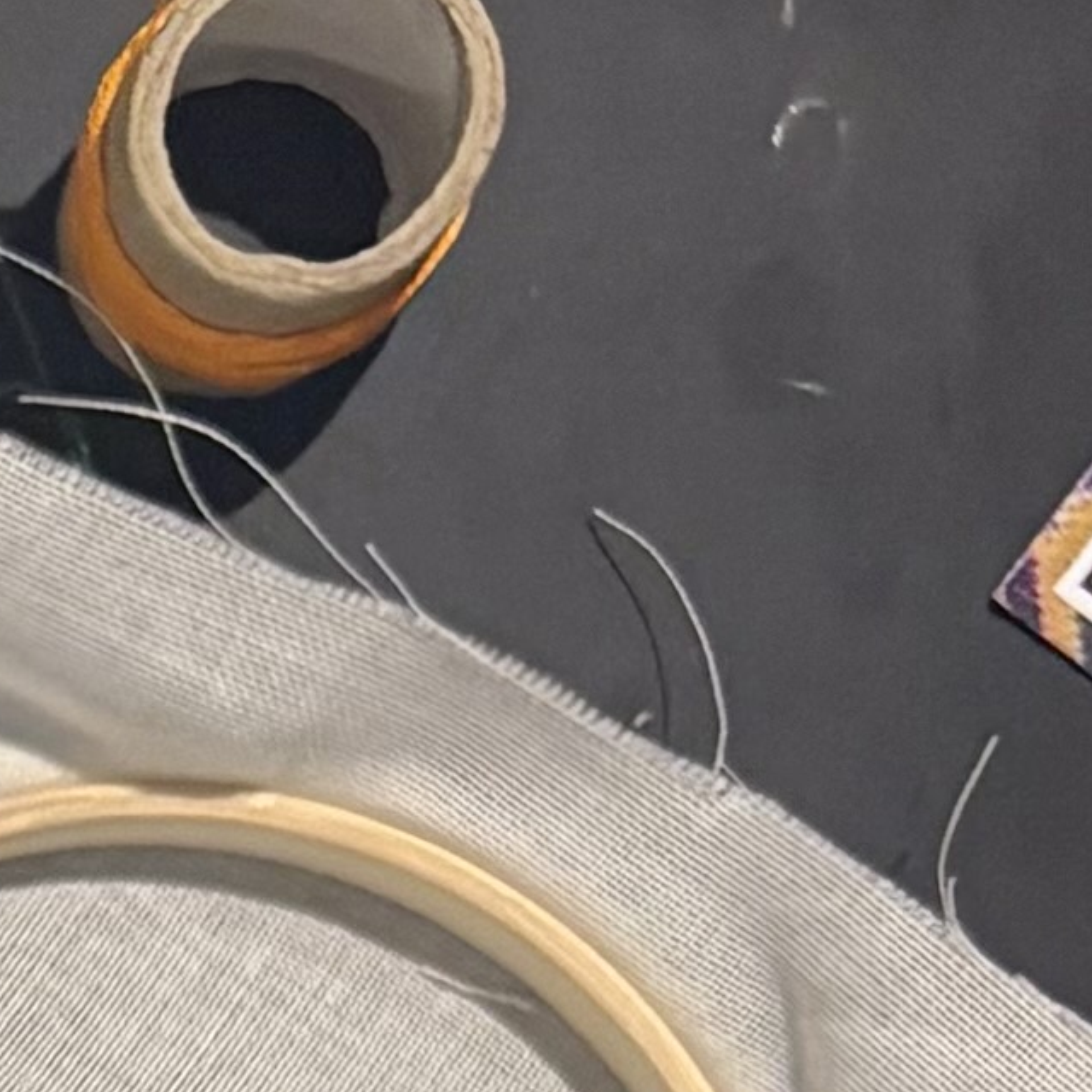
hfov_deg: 7.7
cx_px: -1858
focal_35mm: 205
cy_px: 3068
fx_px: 7317
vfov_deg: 7.6
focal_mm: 5.96
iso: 125
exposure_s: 1/120
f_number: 1.6
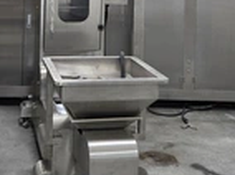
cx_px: 79
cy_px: -28
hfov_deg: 29.7
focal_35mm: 65
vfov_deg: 21.1
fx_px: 441
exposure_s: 1/120
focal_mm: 5.4
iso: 200
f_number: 1.8
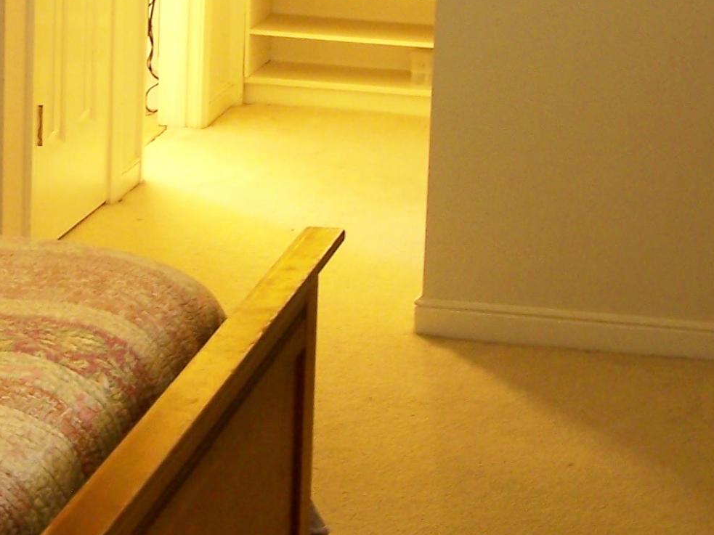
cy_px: -52
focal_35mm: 116
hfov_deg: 16.8
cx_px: 101
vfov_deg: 12.5
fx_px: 2392
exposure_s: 1/4
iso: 64
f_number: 2.8
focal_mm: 6.3
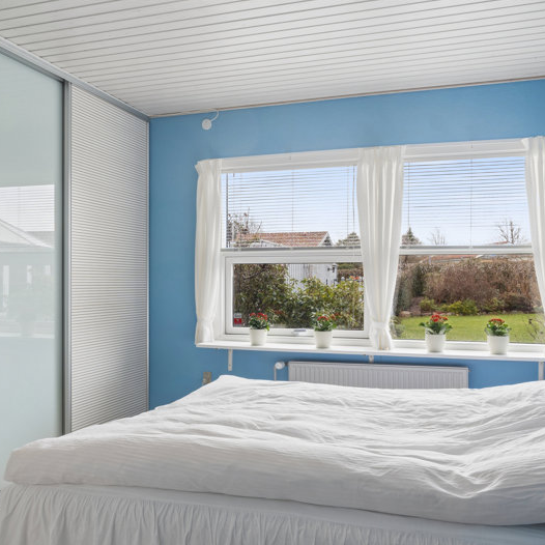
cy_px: 275
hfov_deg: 52.5
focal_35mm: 31
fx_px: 552
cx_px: 275
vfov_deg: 52.5
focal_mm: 16
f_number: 8
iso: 200
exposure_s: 1/60
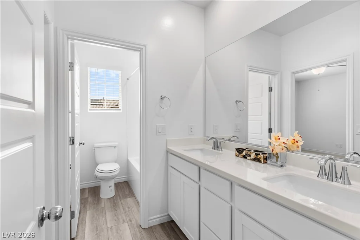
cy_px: 120
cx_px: 180
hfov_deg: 93.3
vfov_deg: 70.5
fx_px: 170
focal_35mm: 17
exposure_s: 1/25
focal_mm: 17
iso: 400
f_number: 8
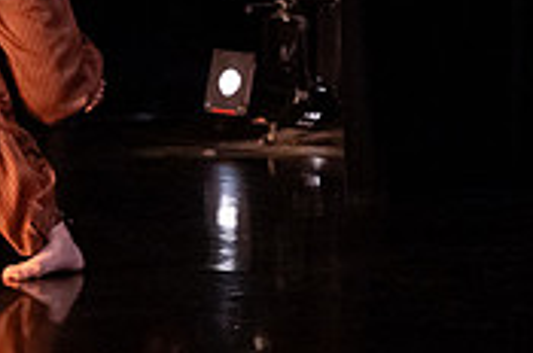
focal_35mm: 302
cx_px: -132
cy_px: -155
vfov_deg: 4.5
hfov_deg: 6.8
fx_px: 4463
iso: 4000
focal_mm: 75
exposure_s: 1/400
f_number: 4
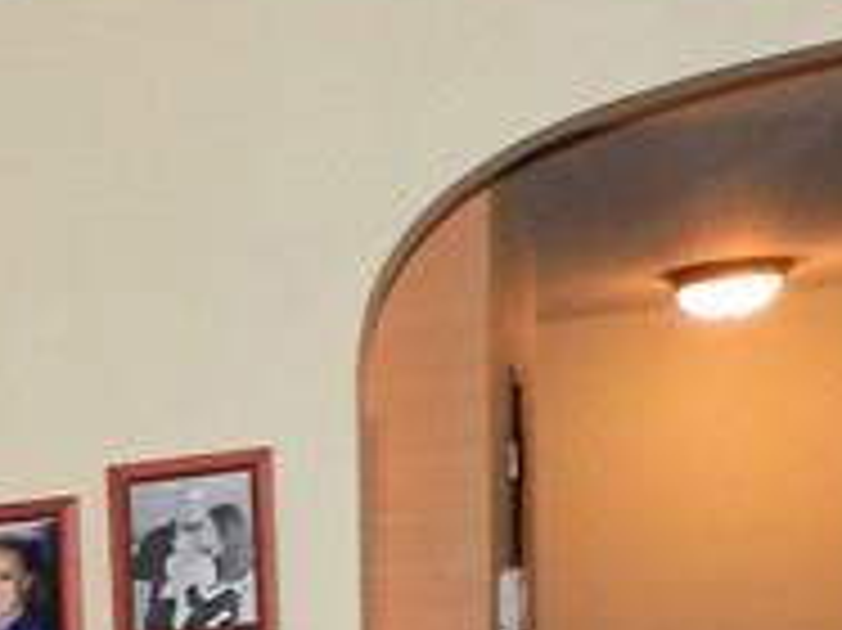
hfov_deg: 13.9
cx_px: -691
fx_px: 3063
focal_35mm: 126
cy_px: 1226
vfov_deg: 10.8
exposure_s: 1/30
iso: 220
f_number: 3.4
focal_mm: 4
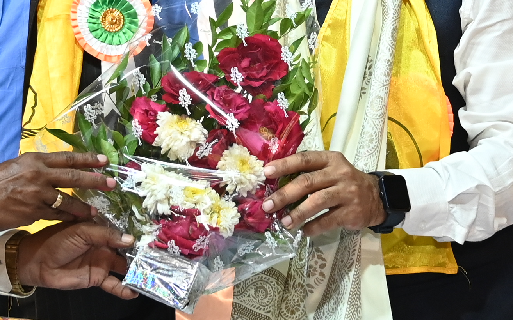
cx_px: 330
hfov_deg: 15.1
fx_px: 1934
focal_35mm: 138
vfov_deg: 9.4
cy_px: -11
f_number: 4
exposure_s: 1/125
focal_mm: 29.5
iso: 1250
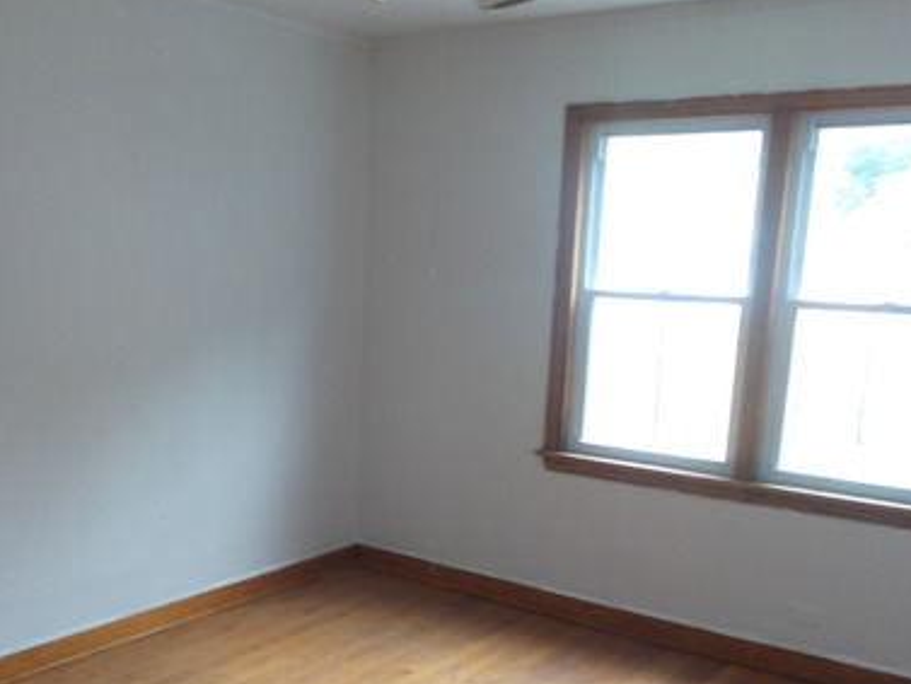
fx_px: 1027
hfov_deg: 47.4
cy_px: 481
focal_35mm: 39
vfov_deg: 36.3
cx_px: 343
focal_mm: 4.1
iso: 250
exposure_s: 1/30
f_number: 2.8
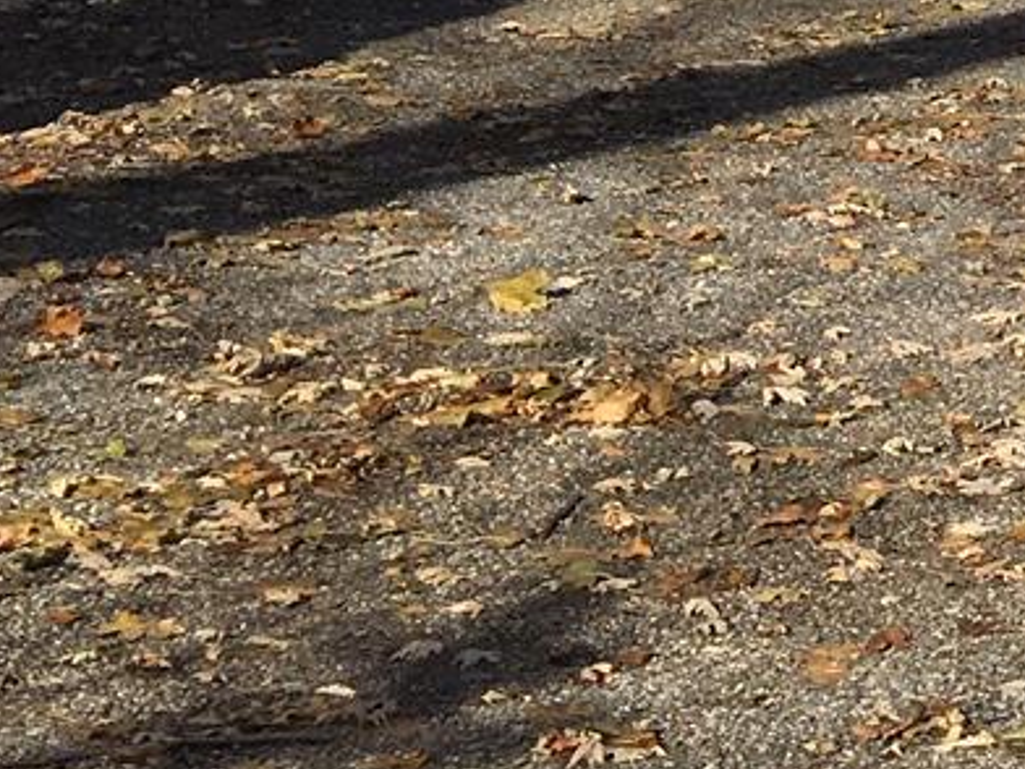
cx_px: 2364
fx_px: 4412
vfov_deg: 9.5
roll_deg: +0.4
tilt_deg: -0.3
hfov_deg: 11.3
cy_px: -539
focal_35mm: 149
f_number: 2.2
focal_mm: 4.15
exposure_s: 1/1131
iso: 25
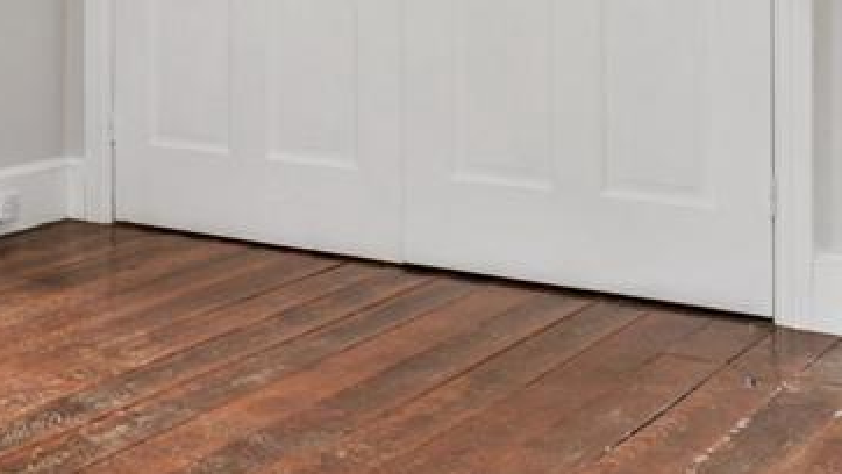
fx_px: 1854
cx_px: -386
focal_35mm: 83
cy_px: -122
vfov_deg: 14.1
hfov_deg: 21.8
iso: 250
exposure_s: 1/8
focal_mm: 14
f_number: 9
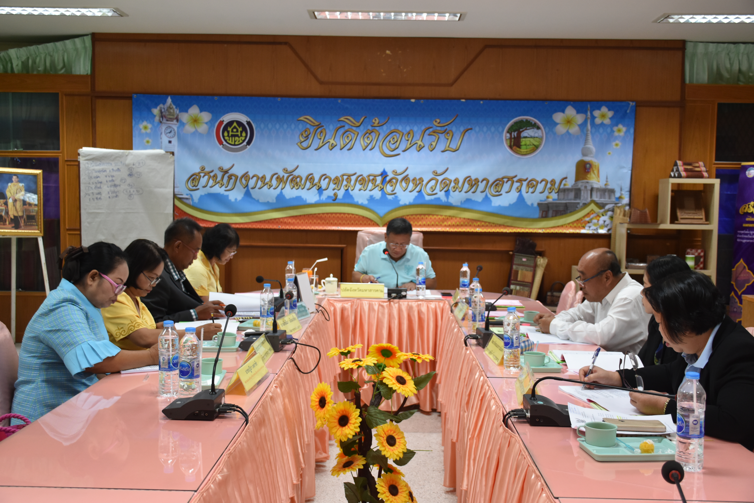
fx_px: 817
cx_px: 377
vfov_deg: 34.2
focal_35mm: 39
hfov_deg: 49.6
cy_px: 252
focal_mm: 26
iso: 800
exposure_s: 1/80
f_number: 4.5
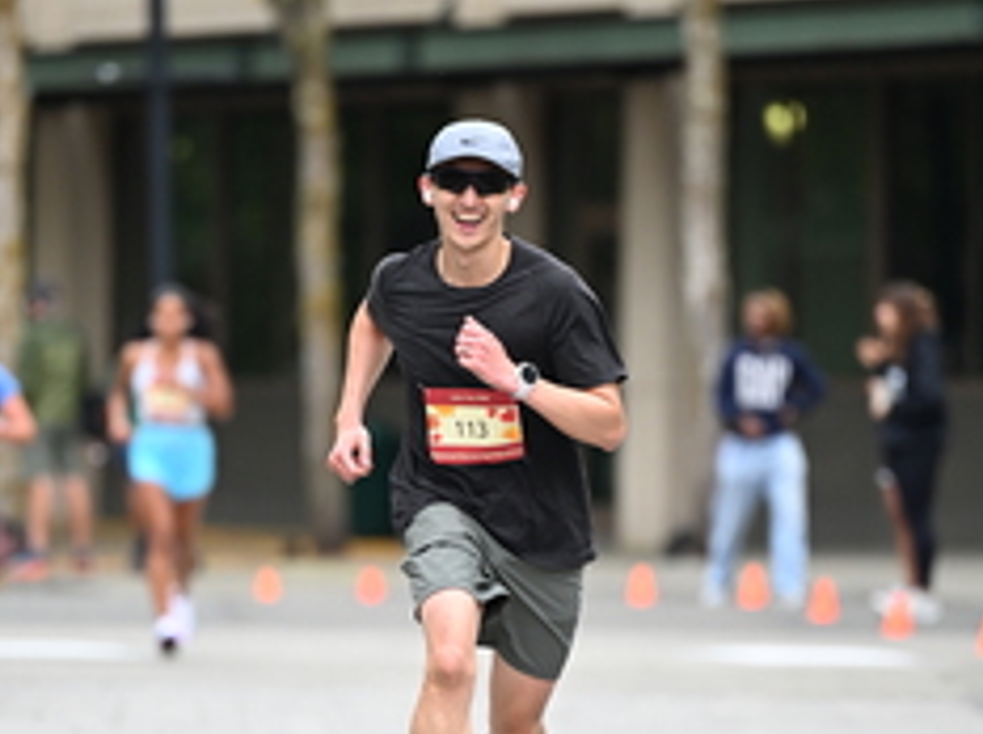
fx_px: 12901
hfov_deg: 4.4
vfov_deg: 3.3
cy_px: 477
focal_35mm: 455
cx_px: 559
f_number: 2.8
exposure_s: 1/1600
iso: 640
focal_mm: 200
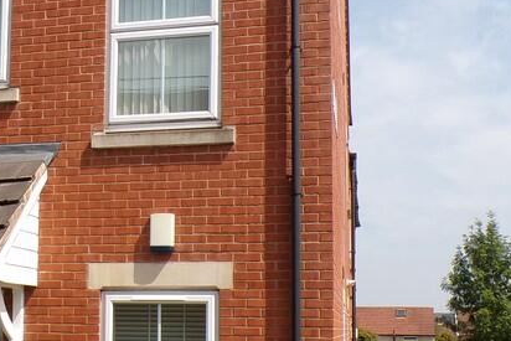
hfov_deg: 31.7
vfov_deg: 21.8
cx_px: 120
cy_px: 244
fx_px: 880
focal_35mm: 62
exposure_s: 1/680
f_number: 4.4
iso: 100
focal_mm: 4.3
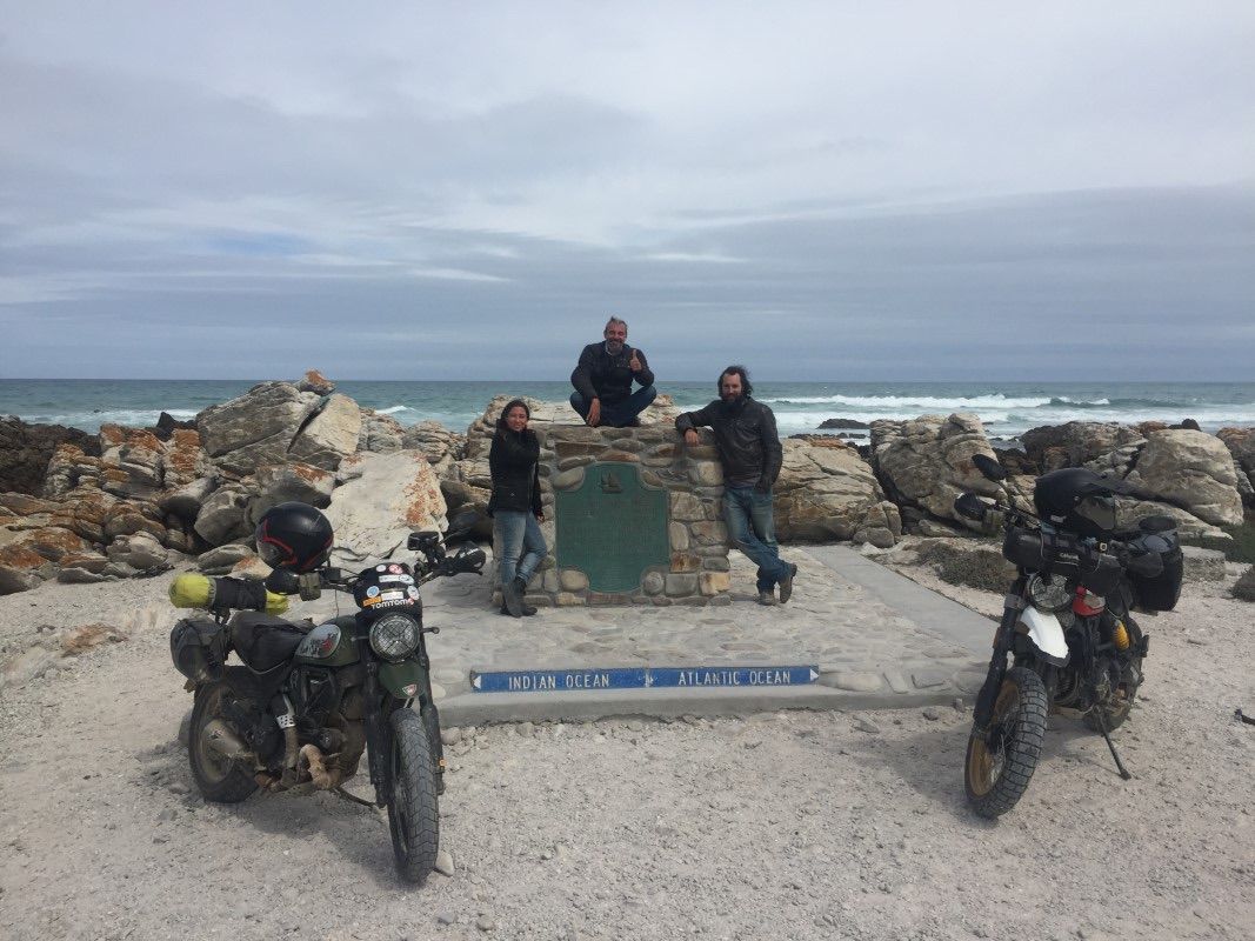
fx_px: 1051
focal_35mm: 29
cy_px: 470
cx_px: 628
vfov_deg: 48.2
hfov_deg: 61.7
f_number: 2.2
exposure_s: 1/4405
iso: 32
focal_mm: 4.15
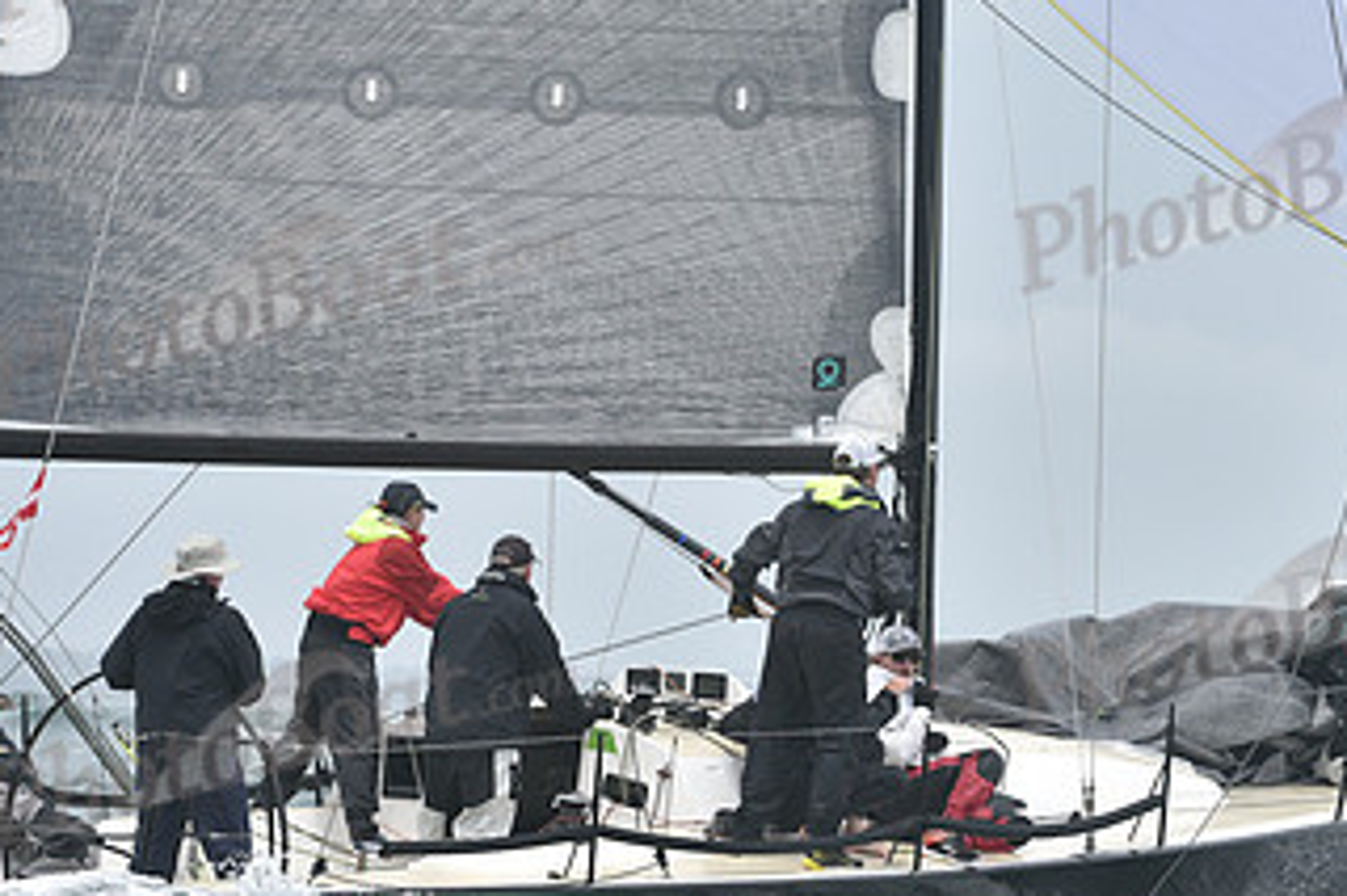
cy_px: 461
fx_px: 13575
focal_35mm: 363
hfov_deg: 5.7
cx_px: 800
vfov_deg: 3.8
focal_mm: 200
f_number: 7.1
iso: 320
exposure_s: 1/1000
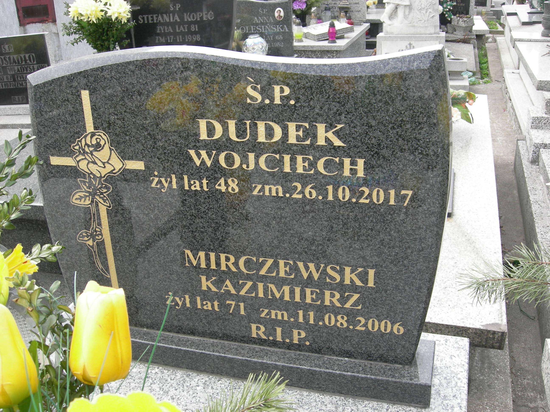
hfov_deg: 51.4
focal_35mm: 36
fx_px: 572
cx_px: 275
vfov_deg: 39.7
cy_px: 206
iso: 64
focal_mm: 7.5
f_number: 4.3
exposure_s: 1/115
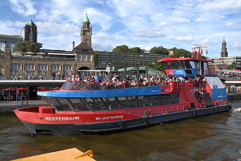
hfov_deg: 73.7
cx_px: 120
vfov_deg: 53.2
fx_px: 161
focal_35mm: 24
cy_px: 80
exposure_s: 1/400
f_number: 7.1
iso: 100
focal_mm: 24
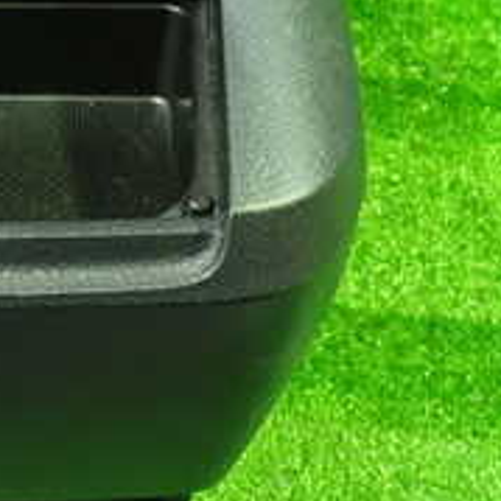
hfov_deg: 18.6
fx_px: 1457
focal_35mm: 89
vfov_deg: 19.5
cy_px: 199
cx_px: -78
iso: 800
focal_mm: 5.4
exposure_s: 1/20
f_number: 2.3
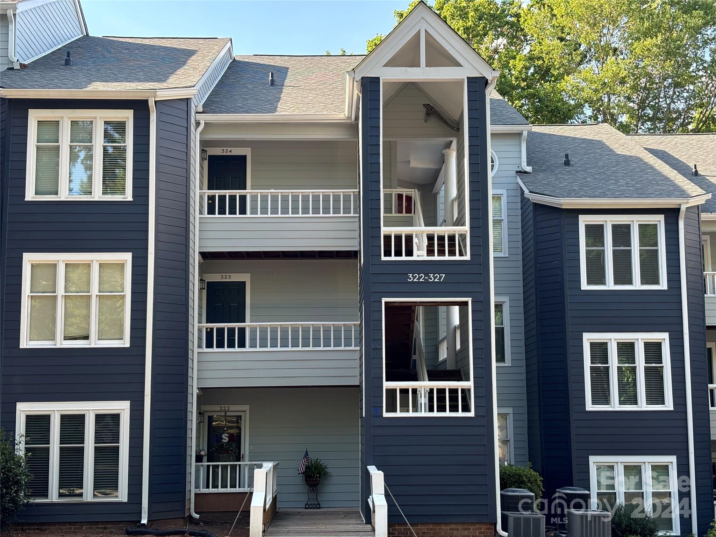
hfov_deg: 36.8
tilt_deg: +7.6
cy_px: 268
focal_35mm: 52
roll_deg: +0.1
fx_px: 1076
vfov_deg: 28.0
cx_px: 358
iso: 32
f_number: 1.6
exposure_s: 1/228
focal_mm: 5.96
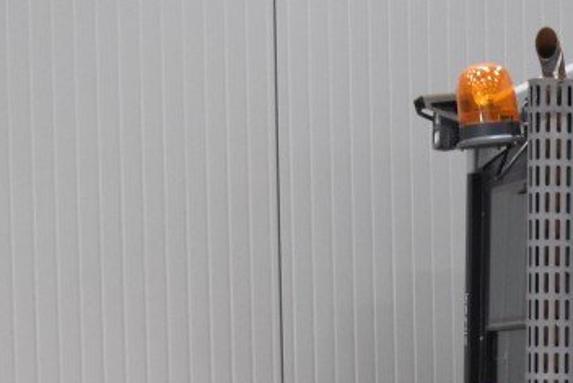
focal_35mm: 133
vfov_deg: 10.0
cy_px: 549
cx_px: 799
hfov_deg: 14.6
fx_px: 2118
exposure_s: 1/30
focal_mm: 26
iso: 1600
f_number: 5
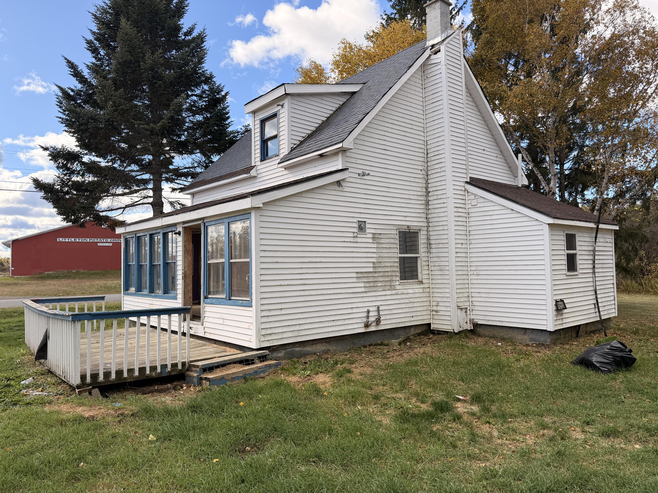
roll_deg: +0.8
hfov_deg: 71.6
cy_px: 246
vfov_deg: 56.8
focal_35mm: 24
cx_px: 329
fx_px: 456
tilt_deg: +2.8
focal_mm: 6.76
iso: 100
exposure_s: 1/2907
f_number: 1.78
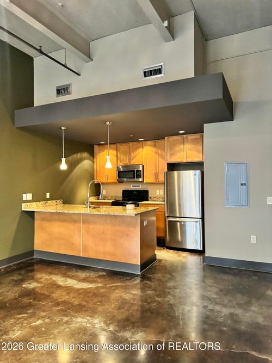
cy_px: 182
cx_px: 136
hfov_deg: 56.8
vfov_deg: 71.6
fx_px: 252
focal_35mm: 24
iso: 800
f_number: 1.78
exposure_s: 1/30
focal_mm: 6.76
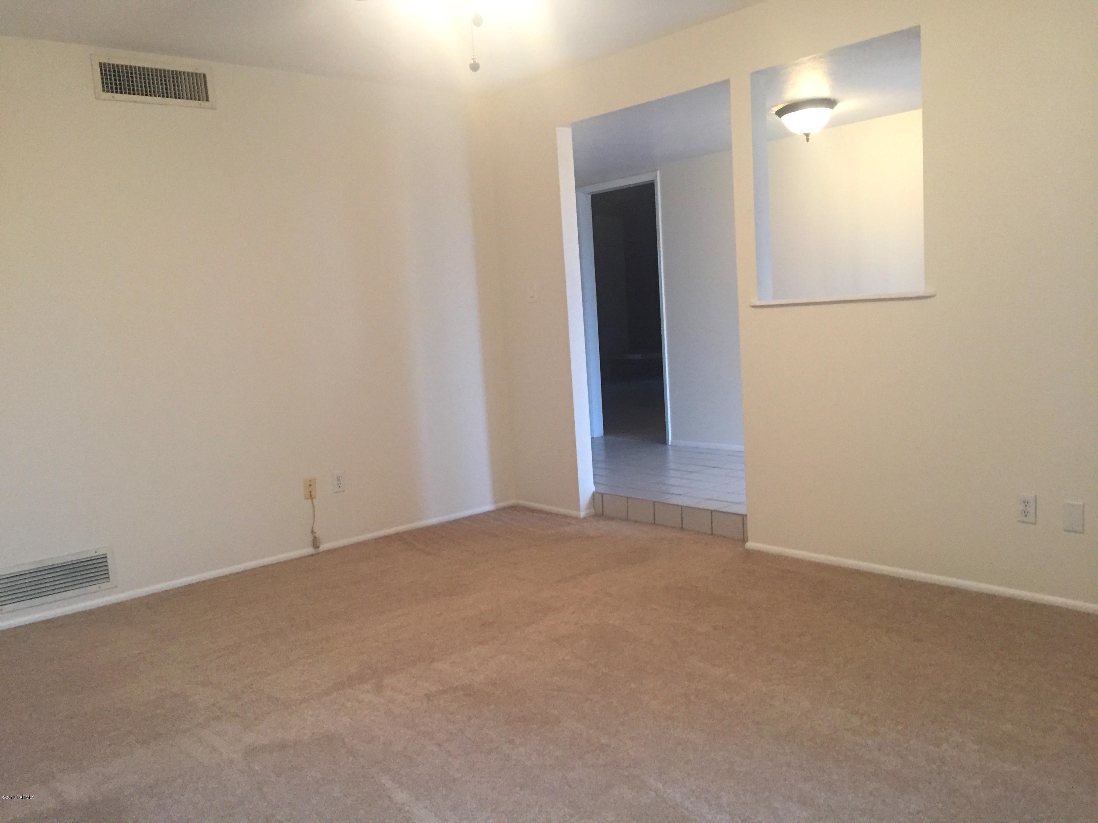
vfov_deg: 48.2
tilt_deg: -6.0
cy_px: 412
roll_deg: +3.4
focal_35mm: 29
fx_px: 920
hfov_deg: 61.7
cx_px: 549
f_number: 2.2
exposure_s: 1/30
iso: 200
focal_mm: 4.15
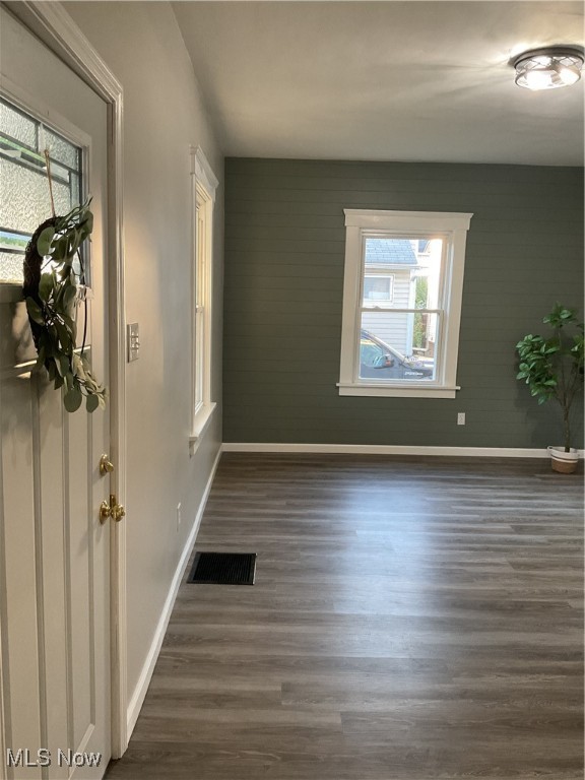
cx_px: 292
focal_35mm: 29
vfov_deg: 61.7
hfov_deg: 48.2
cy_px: 390
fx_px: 653
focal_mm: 3
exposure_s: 1/60
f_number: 1.8
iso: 125
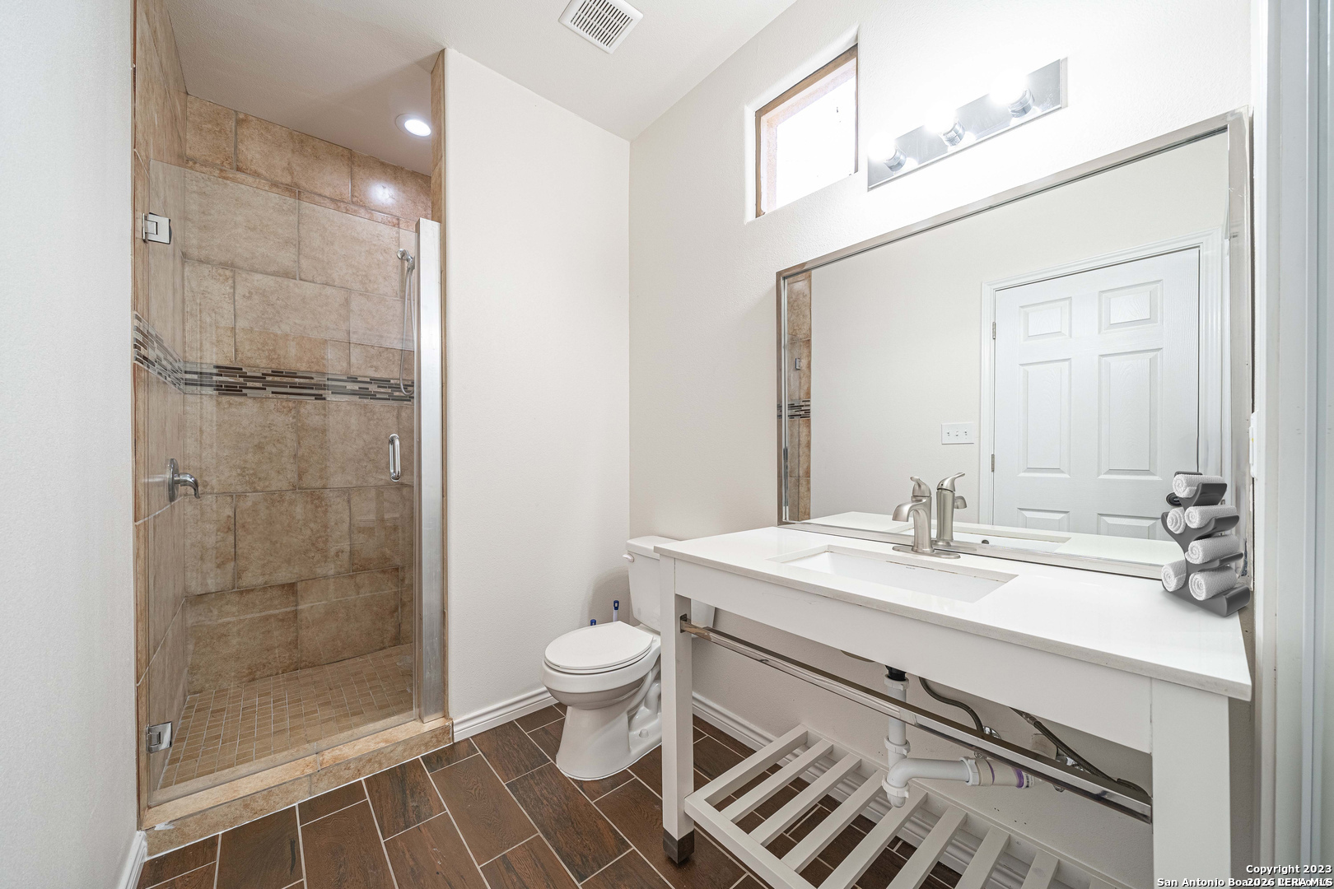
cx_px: 667
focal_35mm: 12
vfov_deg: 90.0
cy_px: 444
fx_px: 445
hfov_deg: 112.6
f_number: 7.1
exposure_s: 1/200
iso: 400
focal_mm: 12
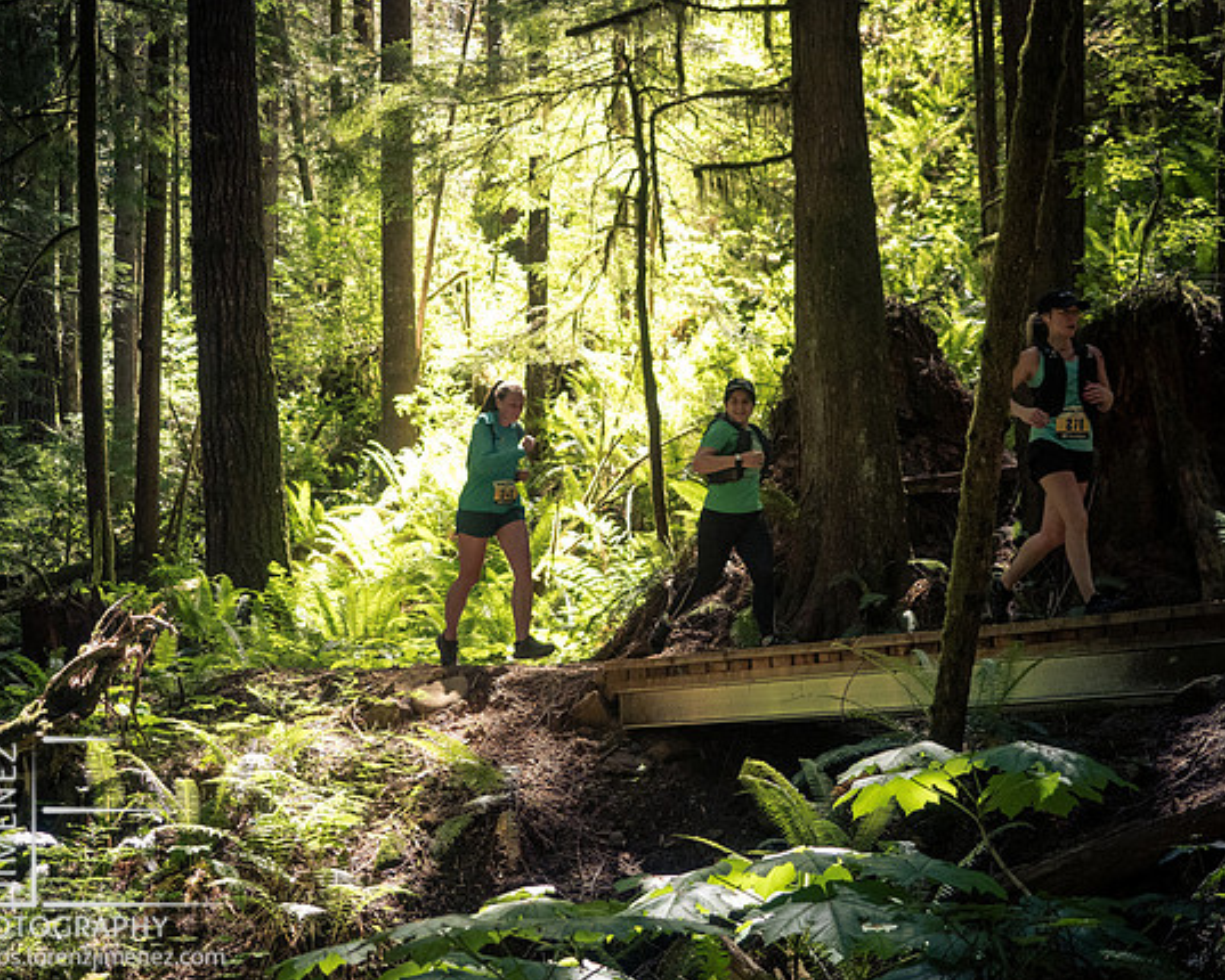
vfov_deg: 20.7
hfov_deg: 25.7
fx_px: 2684
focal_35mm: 74
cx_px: 577
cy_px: 489
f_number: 2.8
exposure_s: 1/1000
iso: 1250
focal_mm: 34
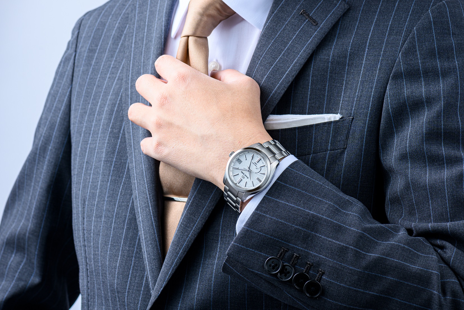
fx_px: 1353
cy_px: 155
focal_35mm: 105
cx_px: 232
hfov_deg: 19.5
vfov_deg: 13.0
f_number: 11
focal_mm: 105
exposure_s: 1/160
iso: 64
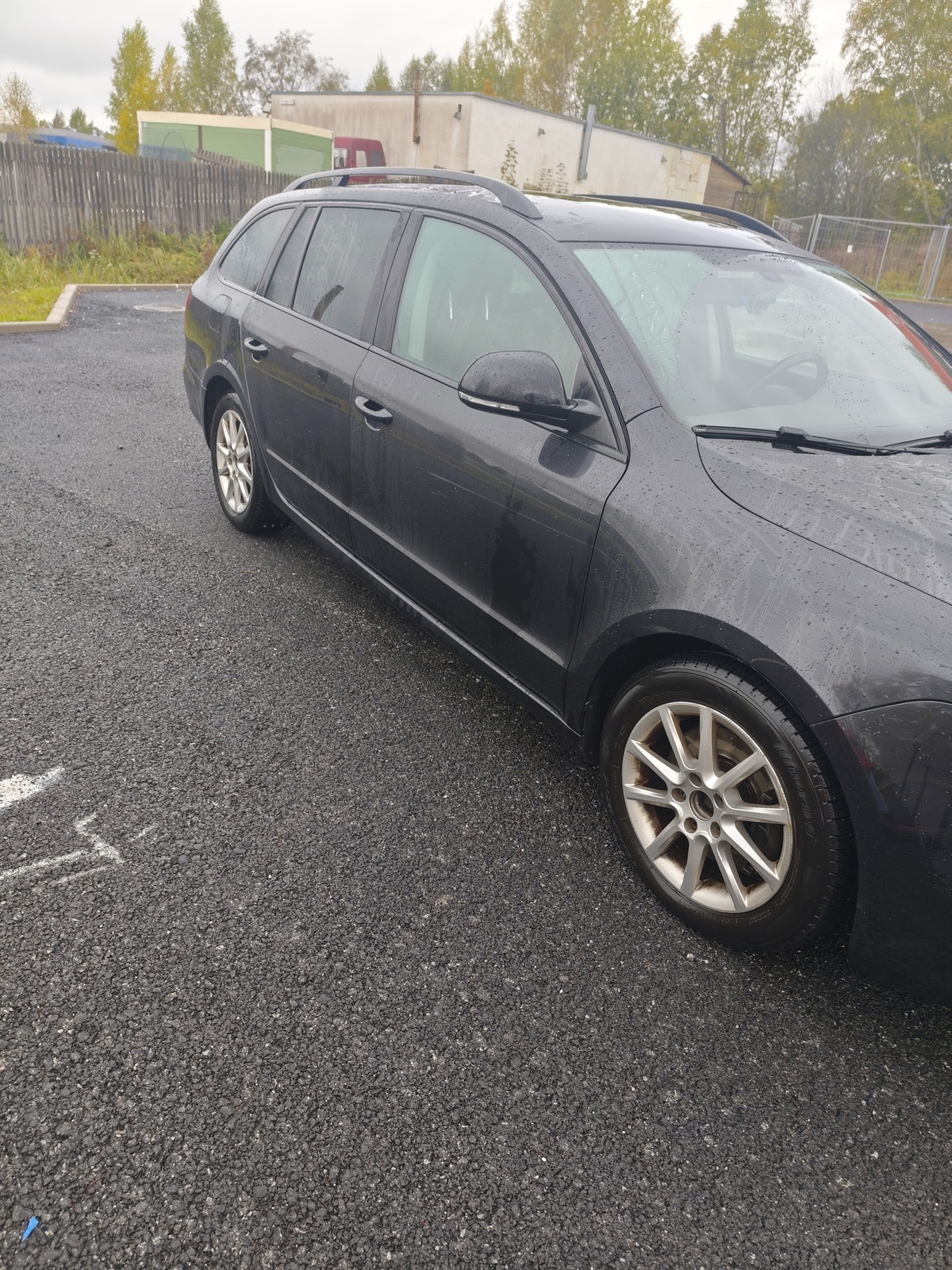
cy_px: 635
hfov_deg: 58.9
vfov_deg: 73.9
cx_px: 476
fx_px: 843
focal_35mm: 23
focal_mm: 6.19
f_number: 1.65
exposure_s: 1/100
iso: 160
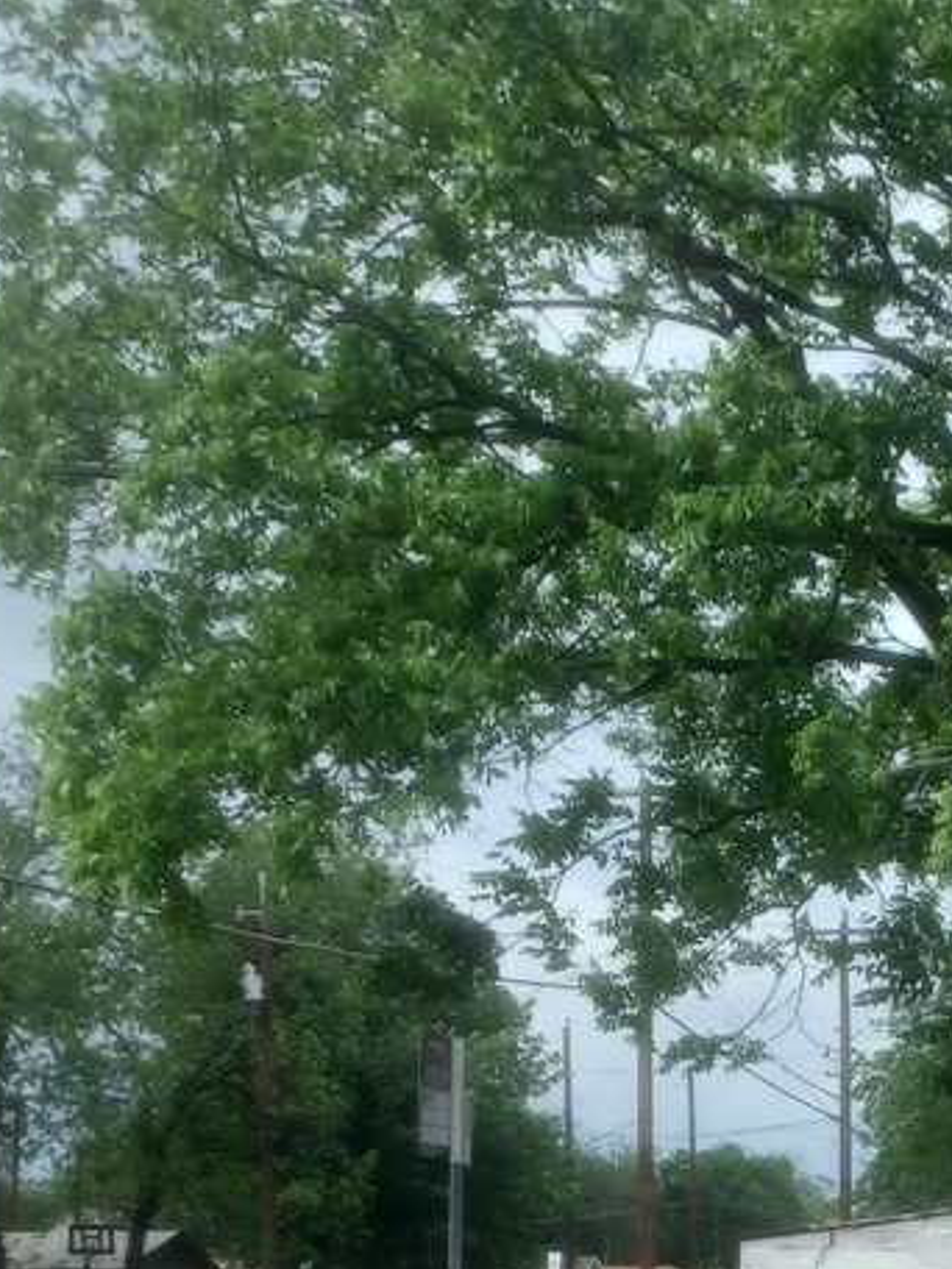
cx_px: 1241
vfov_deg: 23.6
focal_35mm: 79
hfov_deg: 17.5
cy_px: 1283
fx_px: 2897
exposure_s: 1/470
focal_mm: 4.6
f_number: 1.8
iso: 32
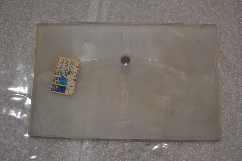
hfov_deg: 41.1
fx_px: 323
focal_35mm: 48
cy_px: 80
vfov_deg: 28.1
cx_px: 121
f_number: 4.8
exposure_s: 1/60
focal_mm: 32
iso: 2200
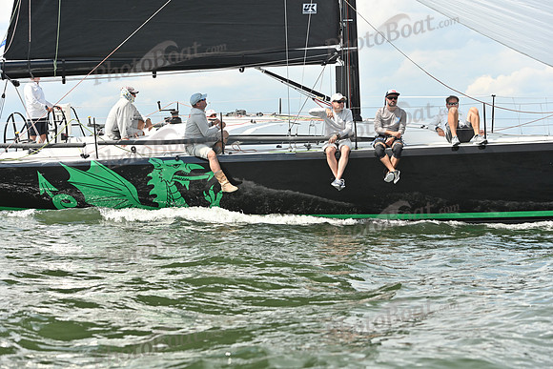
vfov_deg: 19.5
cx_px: 276
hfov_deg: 28.8
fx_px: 1075
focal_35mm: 70
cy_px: 184
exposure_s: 1/1600
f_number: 5
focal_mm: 70
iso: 320
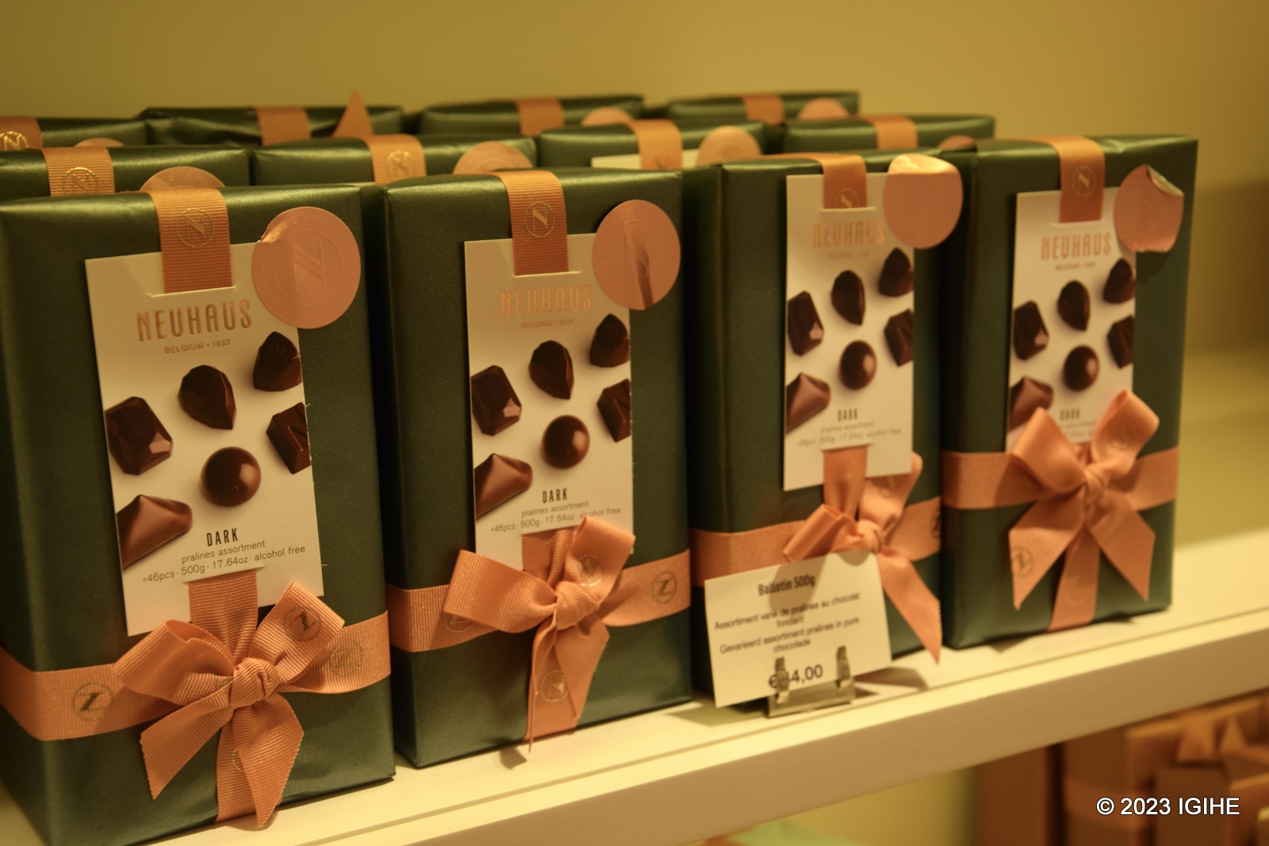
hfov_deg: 35.1
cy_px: 423
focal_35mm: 57
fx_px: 2009
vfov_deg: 23.8
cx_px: 634
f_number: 5.6
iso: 400
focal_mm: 38
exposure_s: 1/125
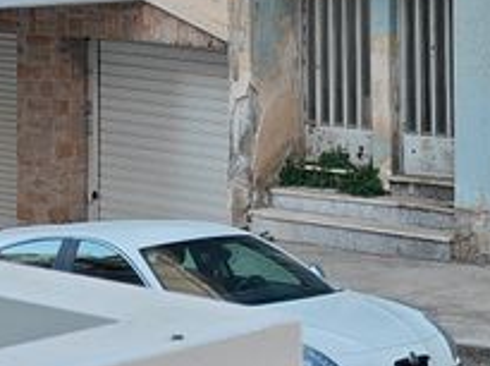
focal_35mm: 147
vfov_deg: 9.8
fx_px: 2077
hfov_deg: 13.3
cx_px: 476
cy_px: -151
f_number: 2
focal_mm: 7.1
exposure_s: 1/200
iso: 200
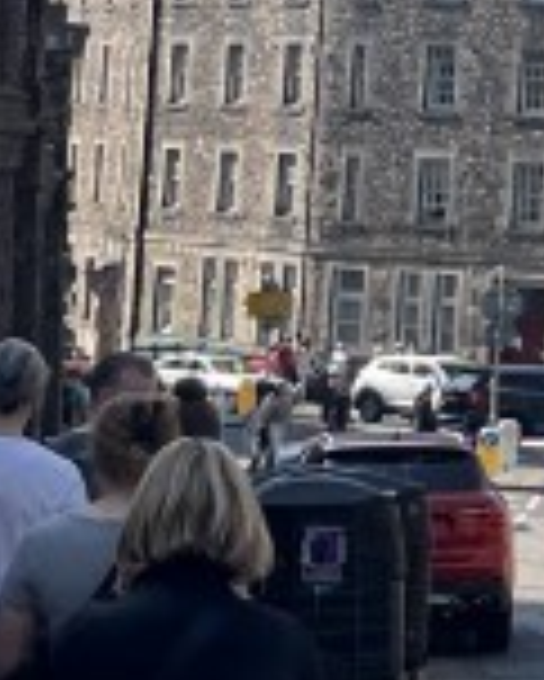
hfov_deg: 8.5
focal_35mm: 172
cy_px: -158
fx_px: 3458
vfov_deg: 11.0
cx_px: 1133
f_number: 1.6
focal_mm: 5.1
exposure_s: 1/3215
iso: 50
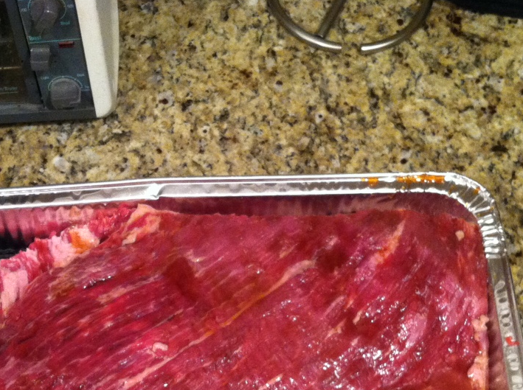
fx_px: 965
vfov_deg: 22.3
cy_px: 352
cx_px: 205
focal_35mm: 64
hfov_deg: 30.2
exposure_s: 1/15
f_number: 2.8
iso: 400
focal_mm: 3.85
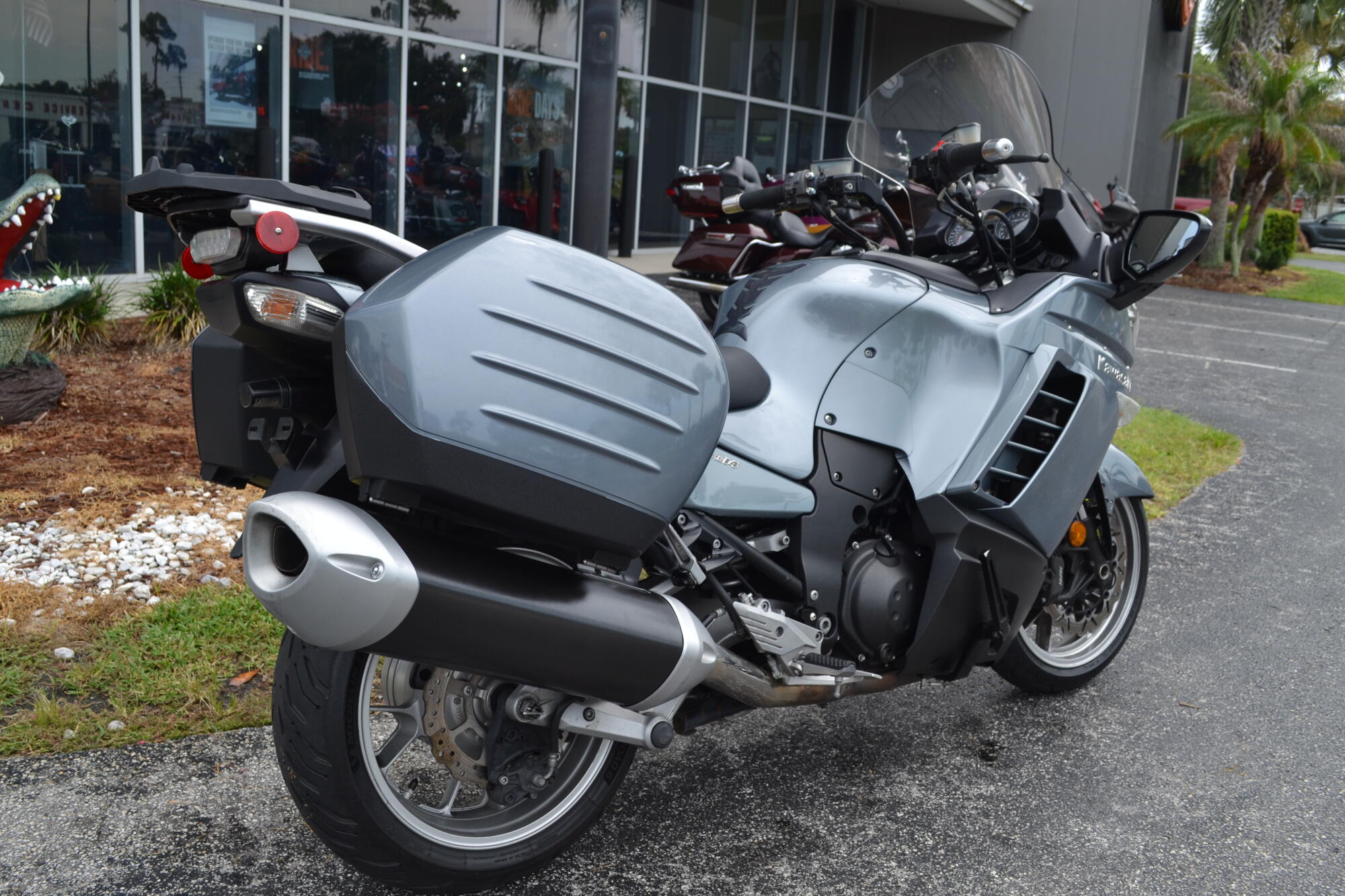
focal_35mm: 33
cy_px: 448
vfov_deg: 40.0
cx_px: 672
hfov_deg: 57.2
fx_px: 1233
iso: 100
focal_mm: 22
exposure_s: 1/160
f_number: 6.3
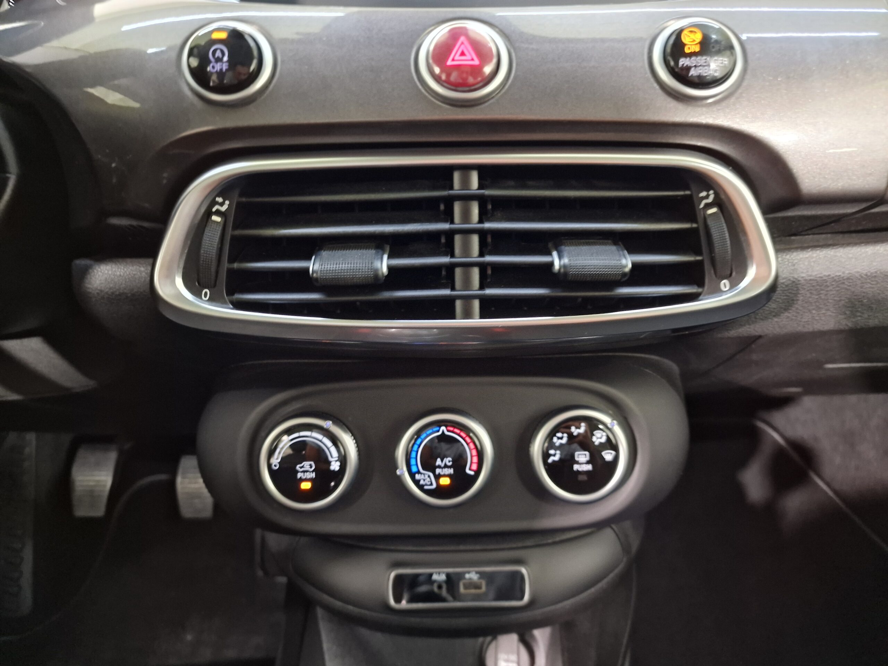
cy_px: 333
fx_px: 590
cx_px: 444
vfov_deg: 58.9
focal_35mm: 23
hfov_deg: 73.9
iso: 500
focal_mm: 6.4
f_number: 1.8
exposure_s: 1/10
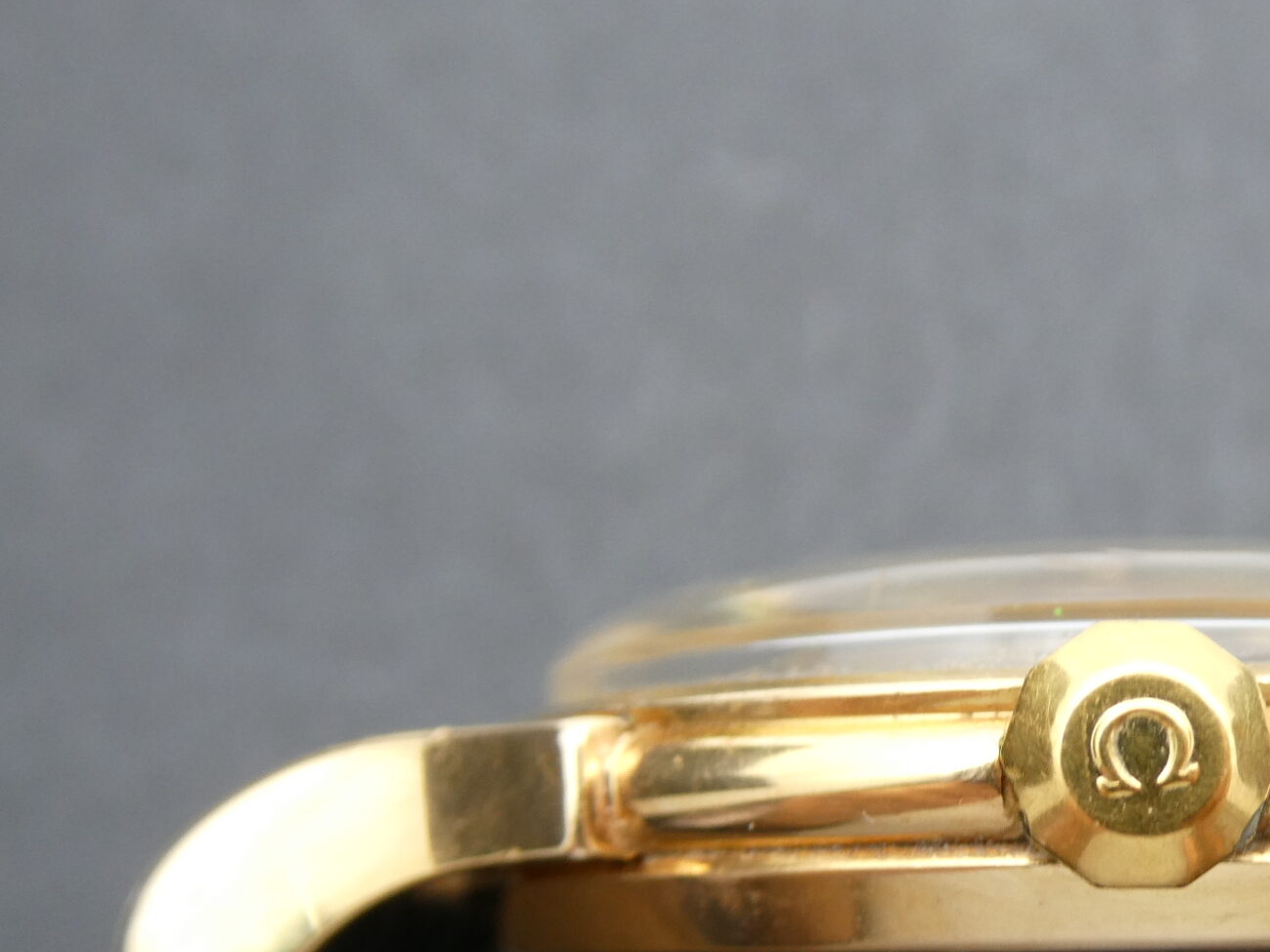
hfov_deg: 27.6
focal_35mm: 69
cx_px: 1001
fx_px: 2531
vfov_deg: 21.0
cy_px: 779
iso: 125
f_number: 3.7
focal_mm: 6.3
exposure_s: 1/80
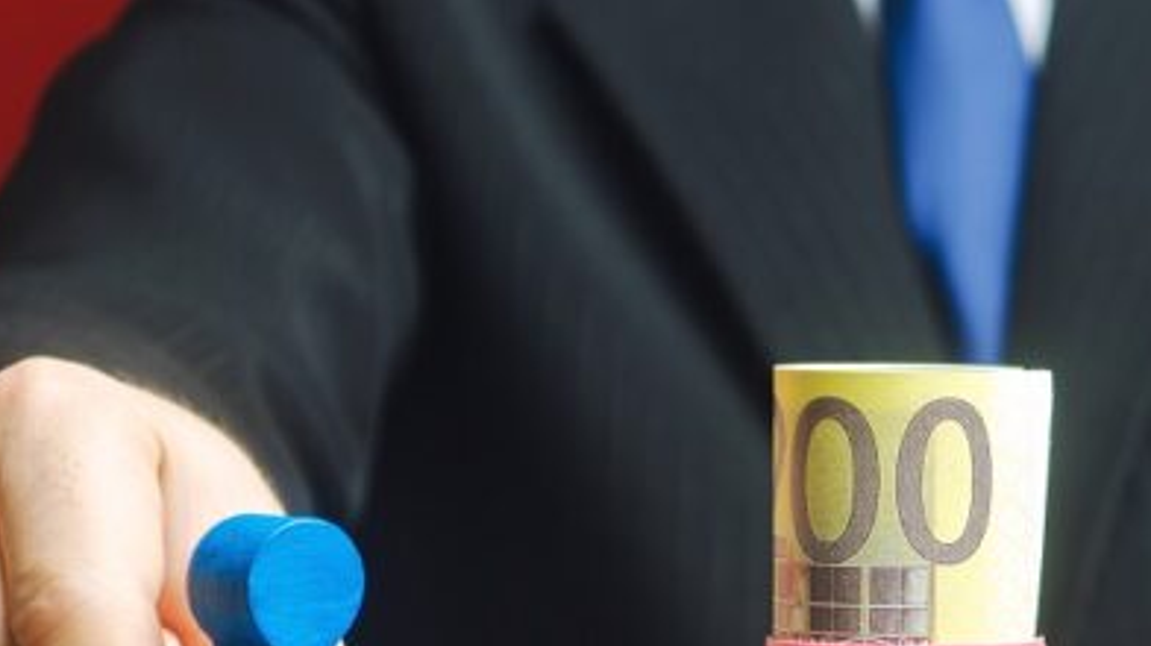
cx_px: 904
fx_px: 5156
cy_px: 552
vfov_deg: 7.2
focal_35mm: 169
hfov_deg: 12.7
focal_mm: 55
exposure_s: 1/160
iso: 100
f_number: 5.6
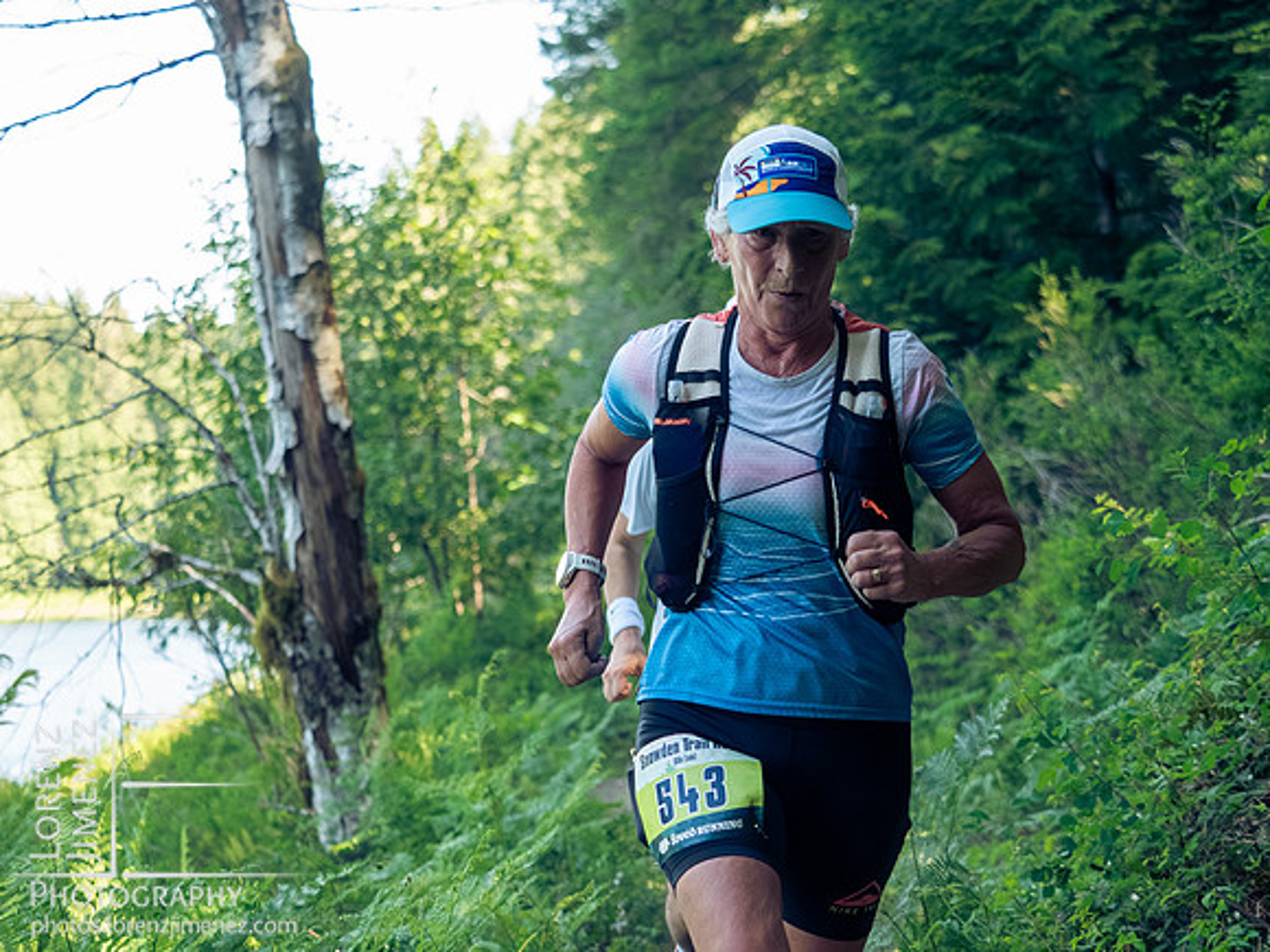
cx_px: 635
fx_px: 3155
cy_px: 476
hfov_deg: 22.8
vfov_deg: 17.2
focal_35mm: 86
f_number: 2.8
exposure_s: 1/1000
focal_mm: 43
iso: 2500
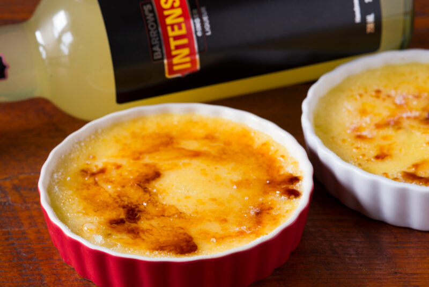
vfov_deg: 13.1
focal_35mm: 105
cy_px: 144
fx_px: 1252
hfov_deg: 19.4
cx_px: 214
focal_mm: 105
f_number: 13
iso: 100
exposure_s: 1/8
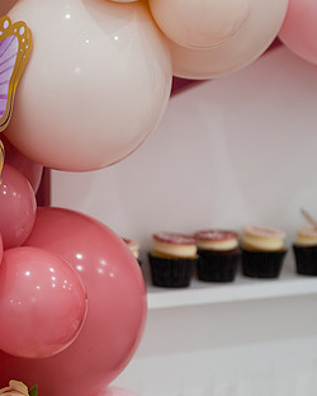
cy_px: 214
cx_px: 120
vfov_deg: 17.8
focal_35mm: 108
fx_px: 1265
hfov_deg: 14.3
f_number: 3.2
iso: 800
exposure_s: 1/200
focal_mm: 62
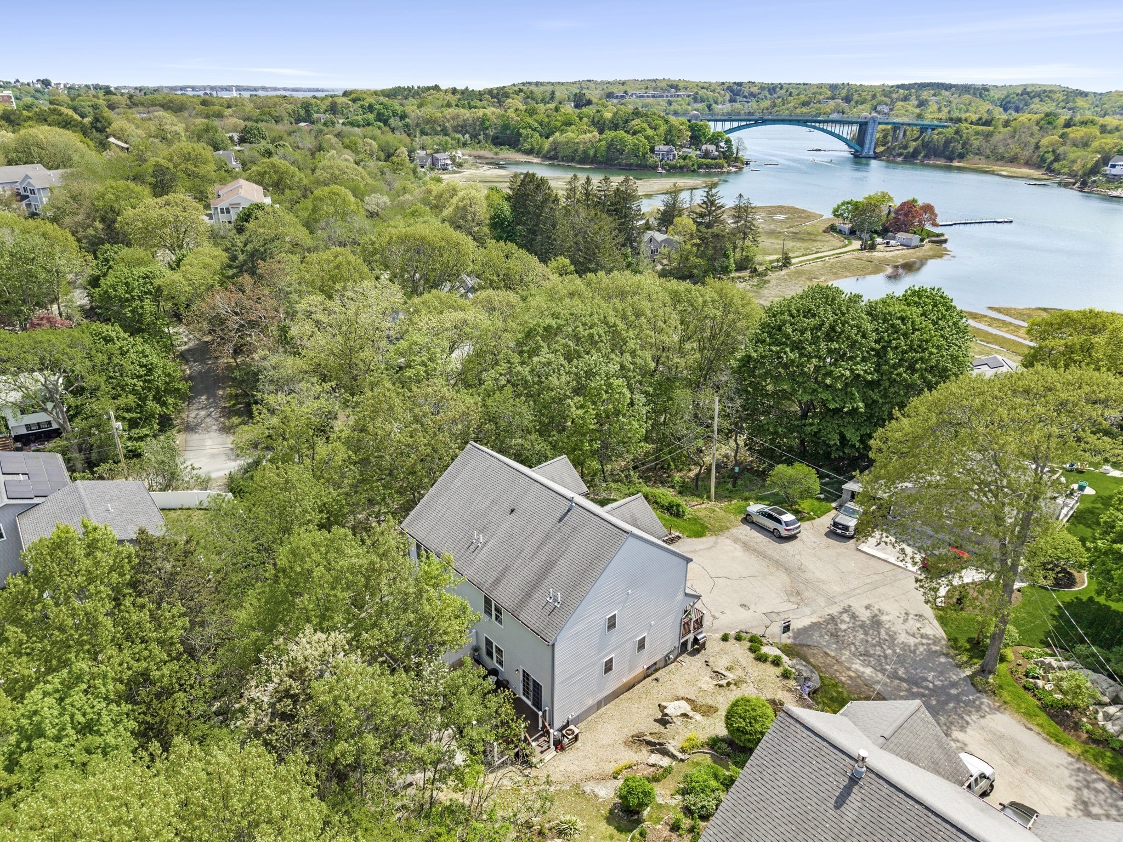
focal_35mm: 24
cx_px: 562
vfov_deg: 56.8
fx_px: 779
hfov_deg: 71.6
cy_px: 421
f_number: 1.8
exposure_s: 1/240
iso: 100
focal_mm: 8.67
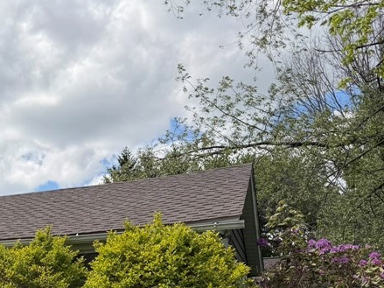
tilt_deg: +5.3
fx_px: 621
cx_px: -45
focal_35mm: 56
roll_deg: -0.5
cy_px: 283
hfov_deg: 30.5
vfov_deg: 24.9
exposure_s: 1/5319
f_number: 1.78
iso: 80
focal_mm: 6.76
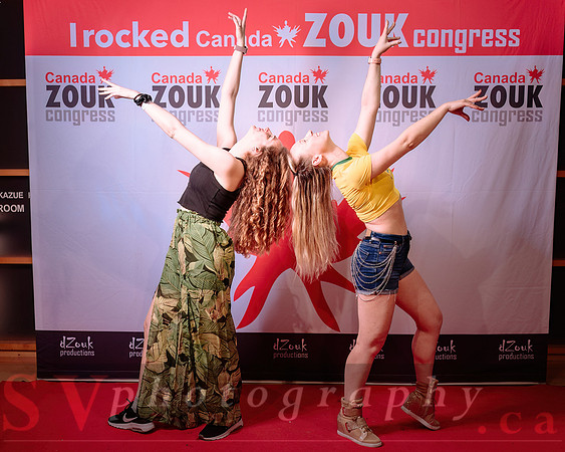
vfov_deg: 35.7
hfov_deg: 43.8
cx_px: 253
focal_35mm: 42
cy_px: 221
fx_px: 701
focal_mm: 34
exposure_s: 1/125
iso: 200
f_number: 2.8
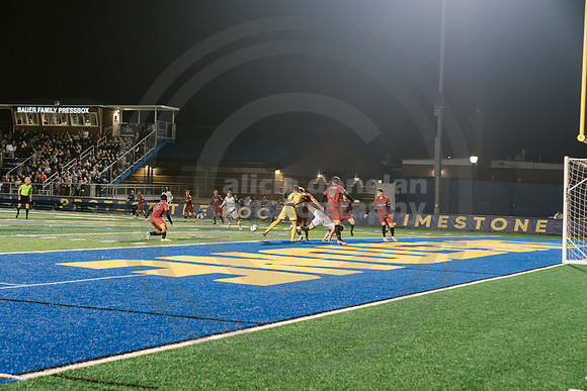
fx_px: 1142
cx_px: 294
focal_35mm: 70
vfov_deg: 19.5
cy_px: 196
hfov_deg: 28.8
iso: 2500
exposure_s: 1/200
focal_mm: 70
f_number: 4.5
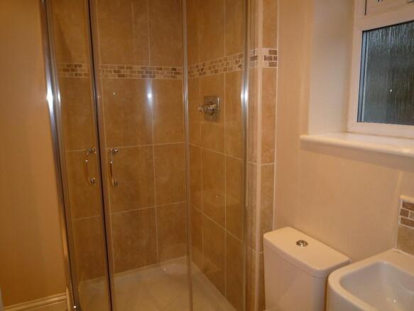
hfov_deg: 69.4
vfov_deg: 54.9
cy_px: 156
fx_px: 299
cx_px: 207
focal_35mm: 25
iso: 100
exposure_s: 1/30
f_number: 2.8
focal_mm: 4.4
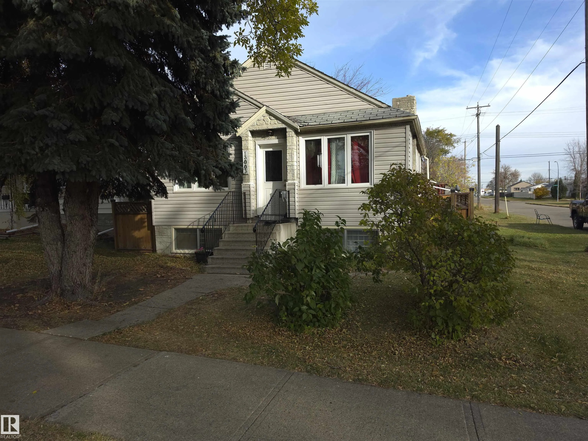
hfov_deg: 73.9
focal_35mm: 23
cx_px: 294
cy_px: 220
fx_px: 391
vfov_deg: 58.9
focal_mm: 6.5
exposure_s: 1/342
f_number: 1.4
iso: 10
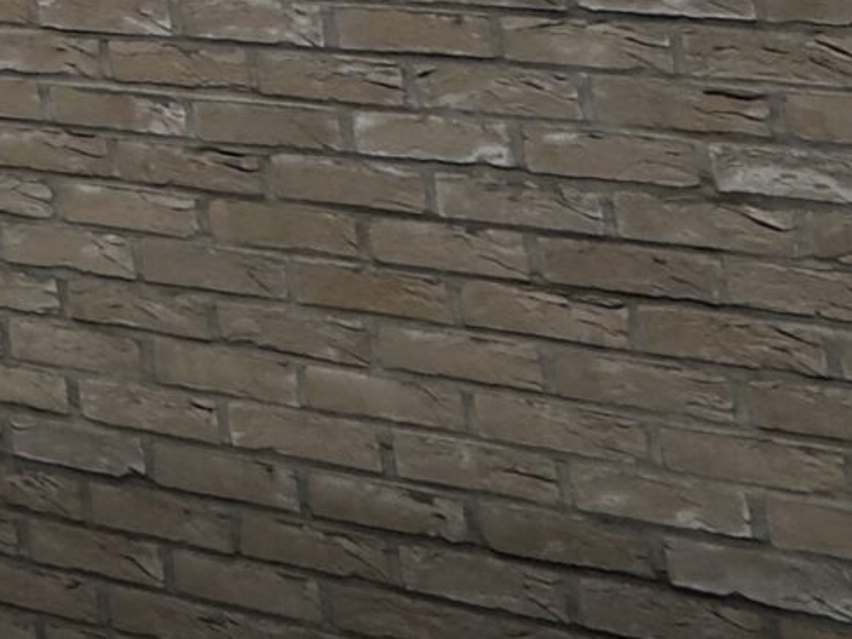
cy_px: -606
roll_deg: +2.8
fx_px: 1796
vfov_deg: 16.1
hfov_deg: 16.9
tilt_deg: +14.1
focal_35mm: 73
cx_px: -991
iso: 50
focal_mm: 2.22
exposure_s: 1/2985
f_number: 2.2
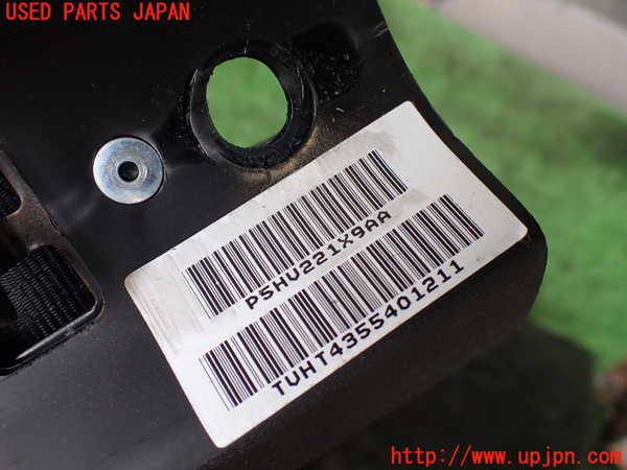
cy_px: 235
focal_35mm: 30
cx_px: 314
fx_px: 543
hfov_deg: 60.0
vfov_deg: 46.8
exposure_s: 1/125
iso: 125
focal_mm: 5.4
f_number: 2.3
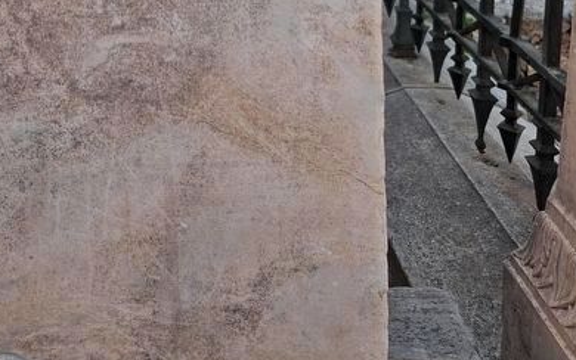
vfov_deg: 20.8
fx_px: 785
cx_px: 173
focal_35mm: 50
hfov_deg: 39.6
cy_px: -218
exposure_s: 1/2116
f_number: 1.8
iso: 80
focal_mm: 5.4
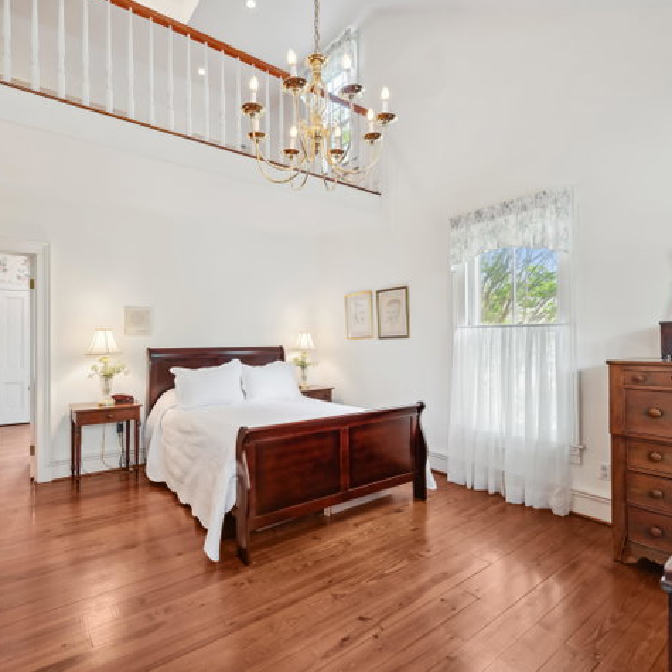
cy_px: 334
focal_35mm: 18
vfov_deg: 80.7
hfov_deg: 80.6
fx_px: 395
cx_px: 309
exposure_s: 1/30
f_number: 5.6
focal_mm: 14
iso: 250
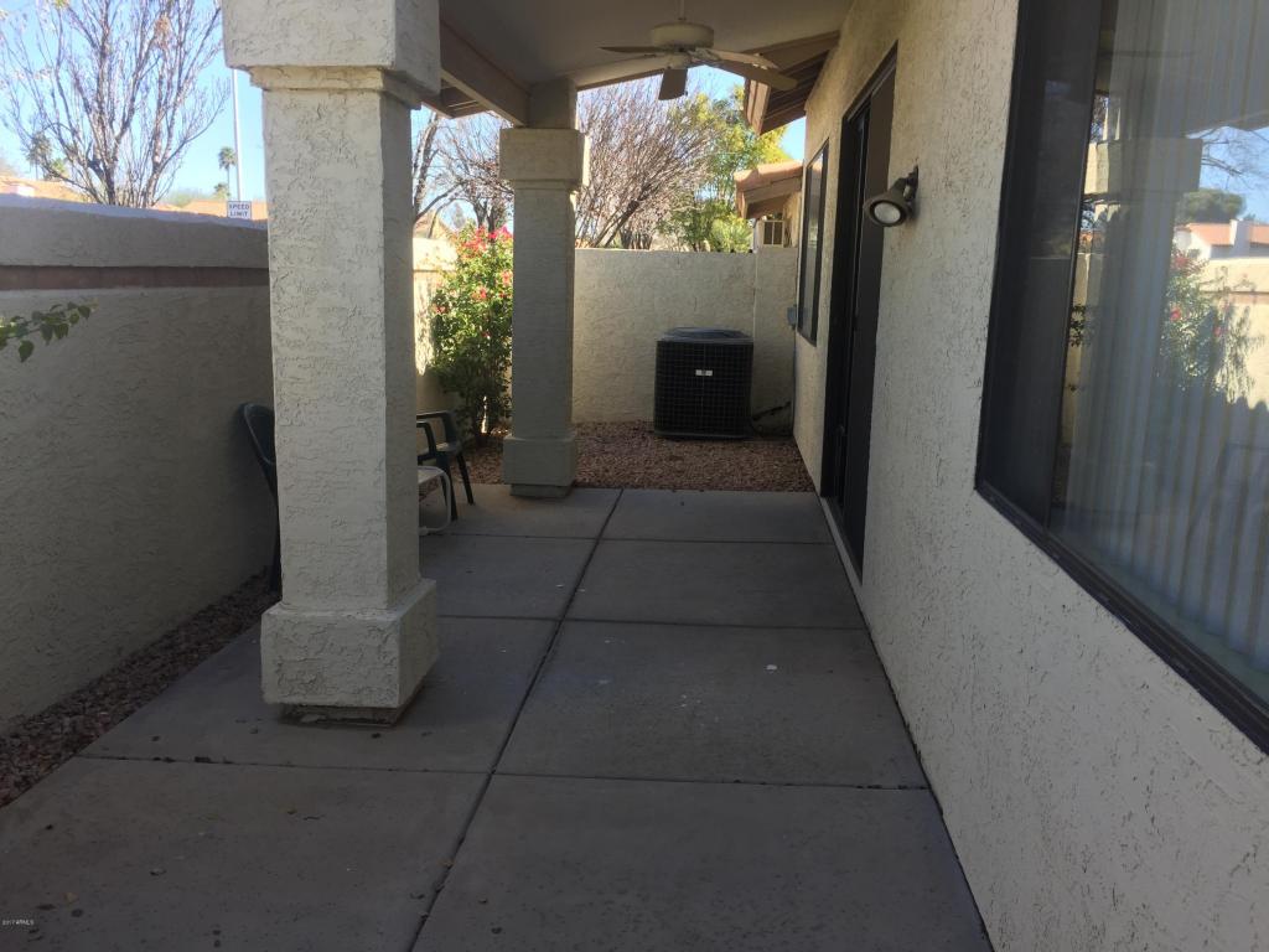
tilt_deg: -9.9
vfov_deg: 48.2
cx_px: 634
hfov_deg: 61.7
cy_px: 476
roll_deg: -1.4
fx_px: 1063
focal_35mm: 29
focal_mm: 4.15
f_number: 2.2
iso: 32
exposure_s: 1/430
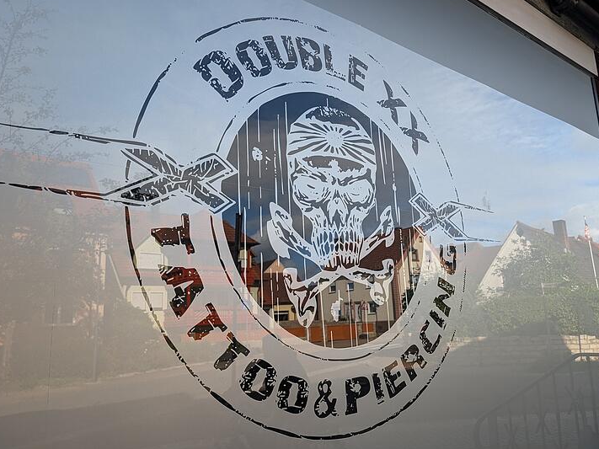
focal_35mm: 27
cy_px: 226
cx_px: 315
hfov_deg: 65.3
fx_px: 467
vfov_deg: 51.3
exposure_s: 1/224
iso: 23
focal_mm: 6.9
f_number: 1.68
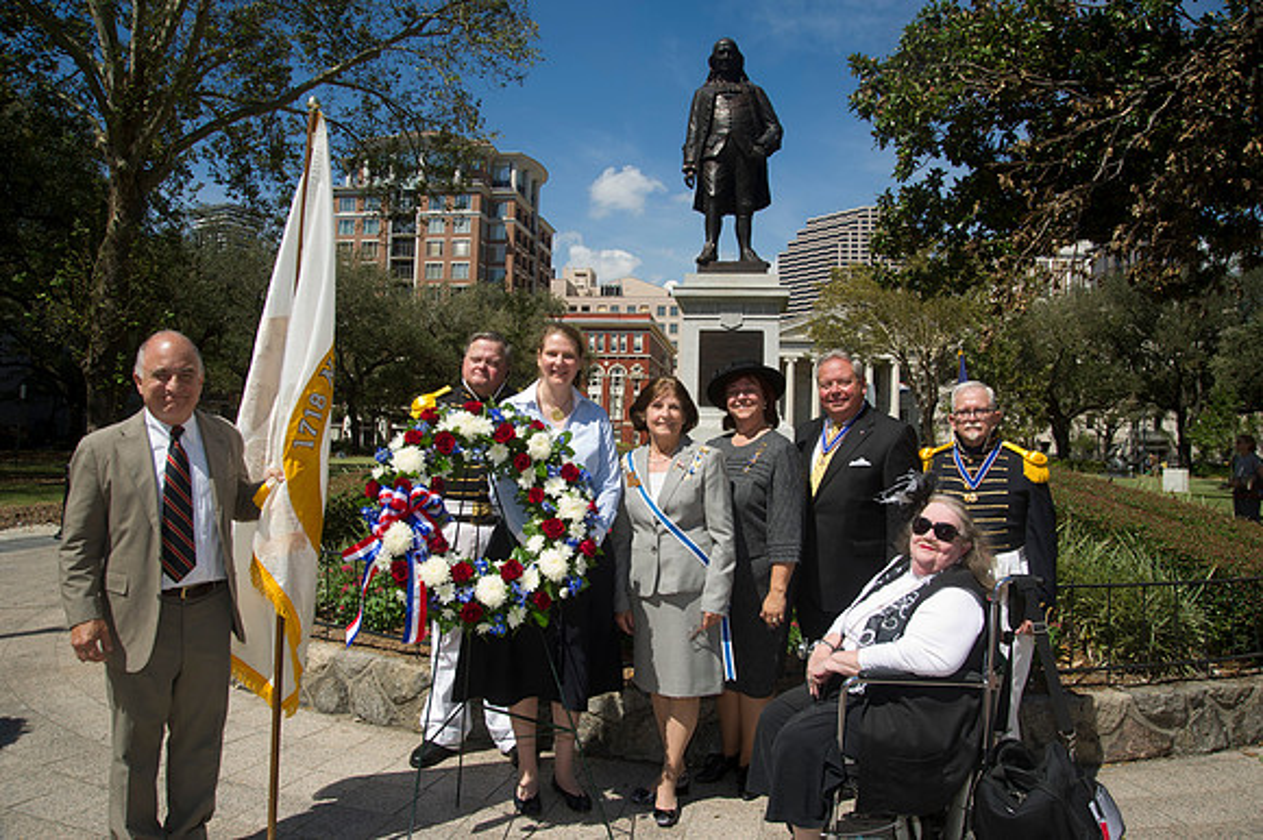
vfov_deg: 53.1
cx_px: 632
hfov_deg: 73.8
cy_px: 420
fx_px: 841
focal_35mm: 24
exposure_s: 1/250
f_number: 9
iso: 200
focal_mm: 24
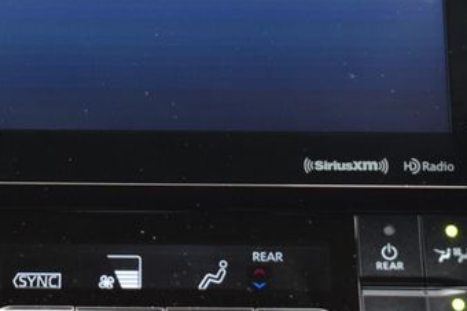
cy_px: 52
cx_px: 144
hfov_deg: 15.7
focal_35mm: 130
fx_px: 1685
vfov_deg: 10.5
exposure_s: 1/15
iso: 1400
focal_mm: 46
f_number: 6.3
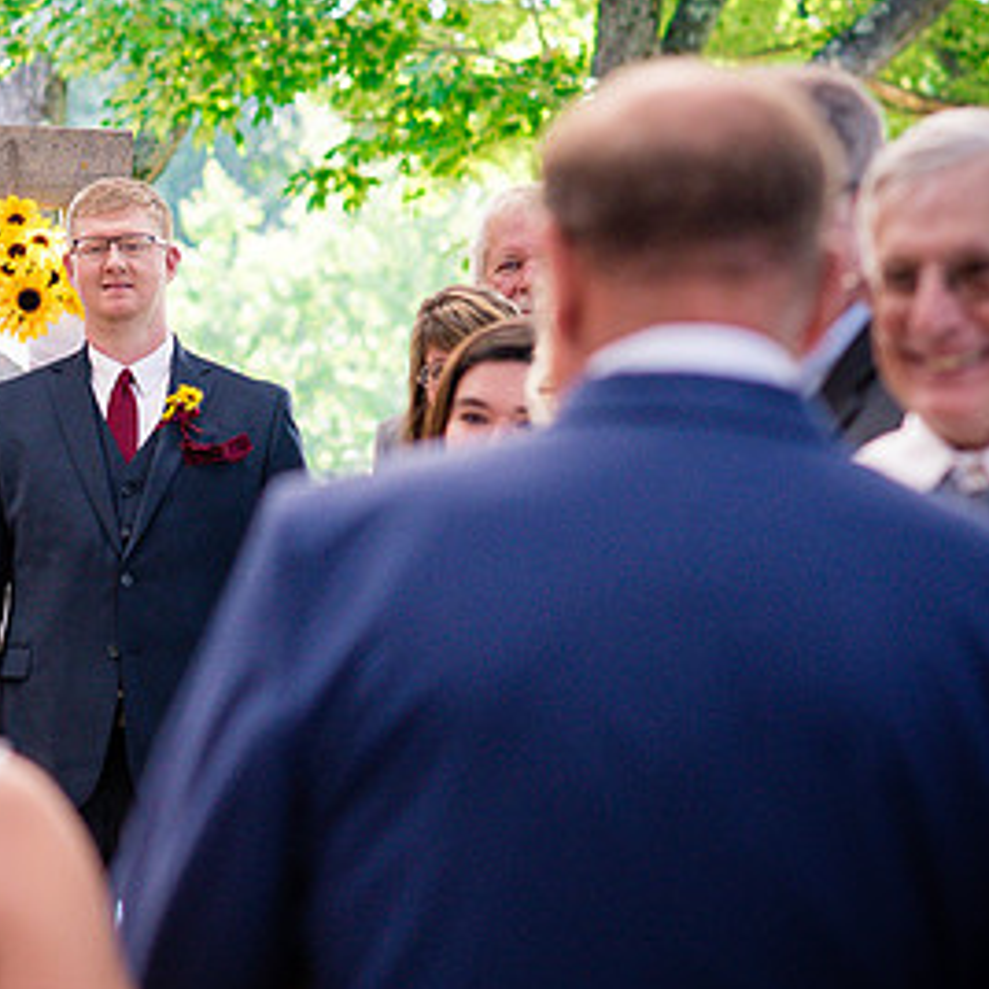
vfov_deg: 7.9
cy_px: 488
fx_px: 7176
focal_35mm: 222
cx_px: -2
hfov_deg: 7.8
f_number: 3.2
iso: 400
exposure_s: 1/400
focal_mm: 85
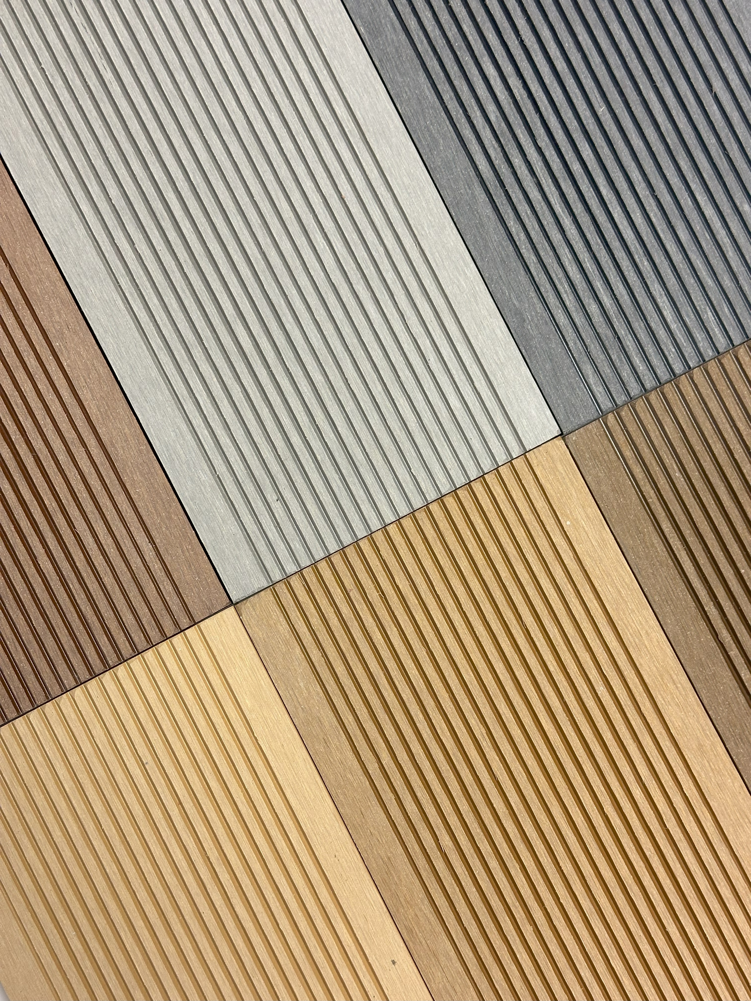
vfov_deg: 39.7
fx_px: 1388
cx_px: 376
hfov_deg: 30.3
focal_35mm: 48
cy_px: 500
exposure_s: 1/60
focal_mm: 6.86
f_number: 1.78
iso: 125
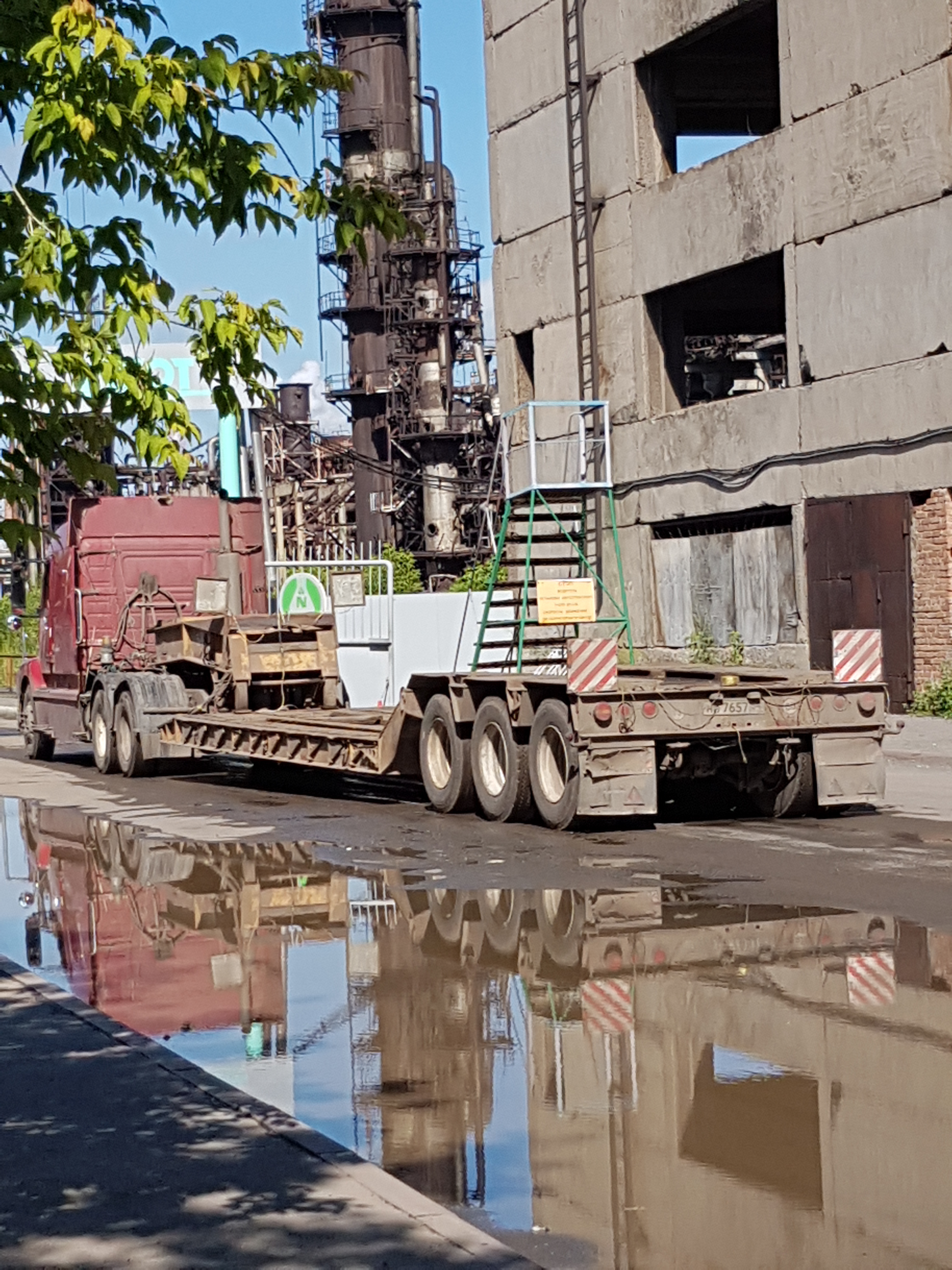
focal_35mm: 26
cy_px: 635
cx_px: 476
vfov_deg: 67.3
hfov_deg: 53.1
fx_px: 953
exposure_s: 1/2208
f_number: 1.7
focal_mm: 4.2
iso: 40
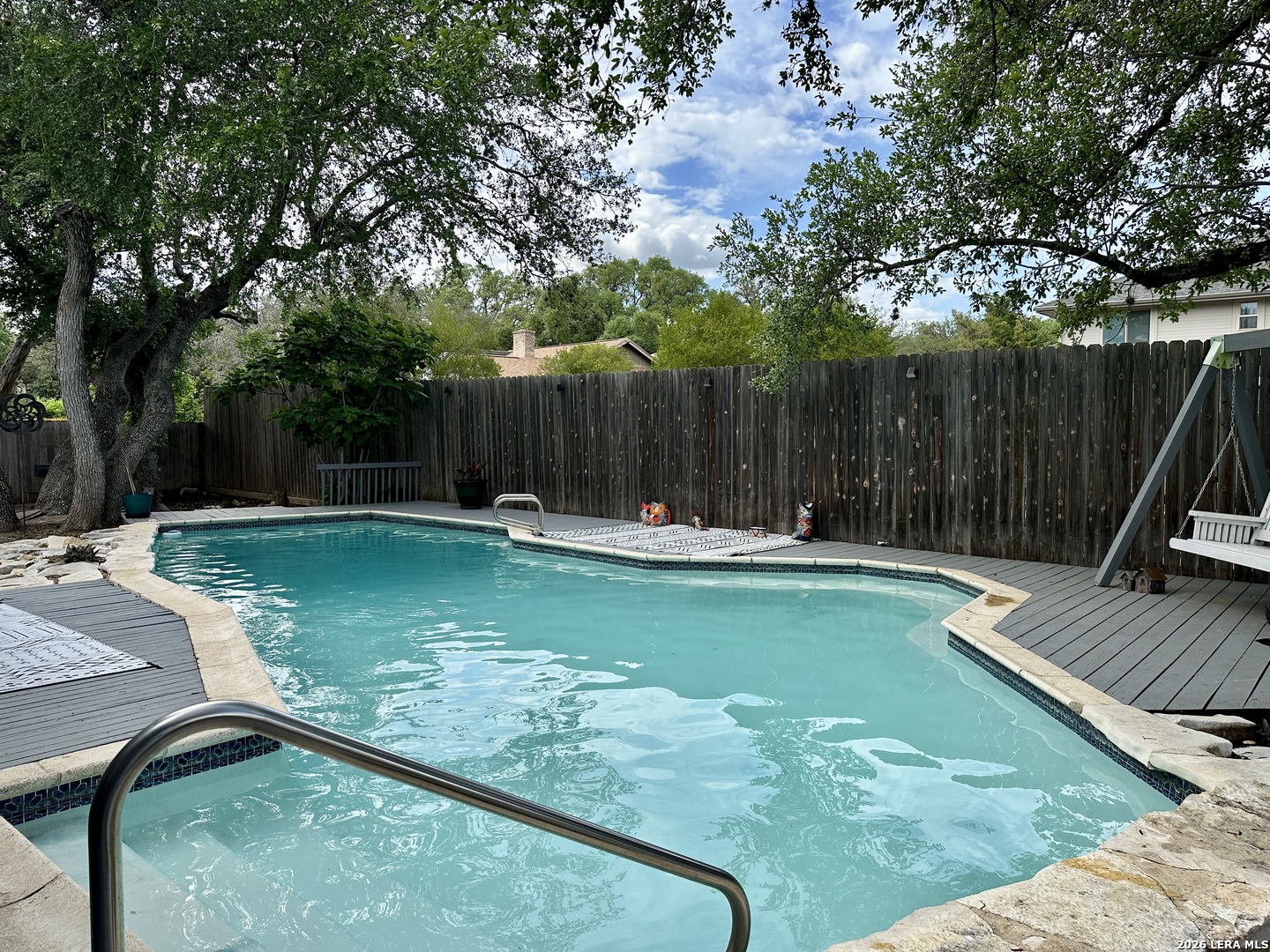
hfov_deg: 71.6
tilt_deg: -2.2
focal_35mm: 24
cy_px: 476
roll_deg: +0.2
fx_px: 881
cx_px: 635
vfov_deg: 56.8
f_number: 1.78
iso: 80
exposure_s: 1/1988
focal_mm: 6.86
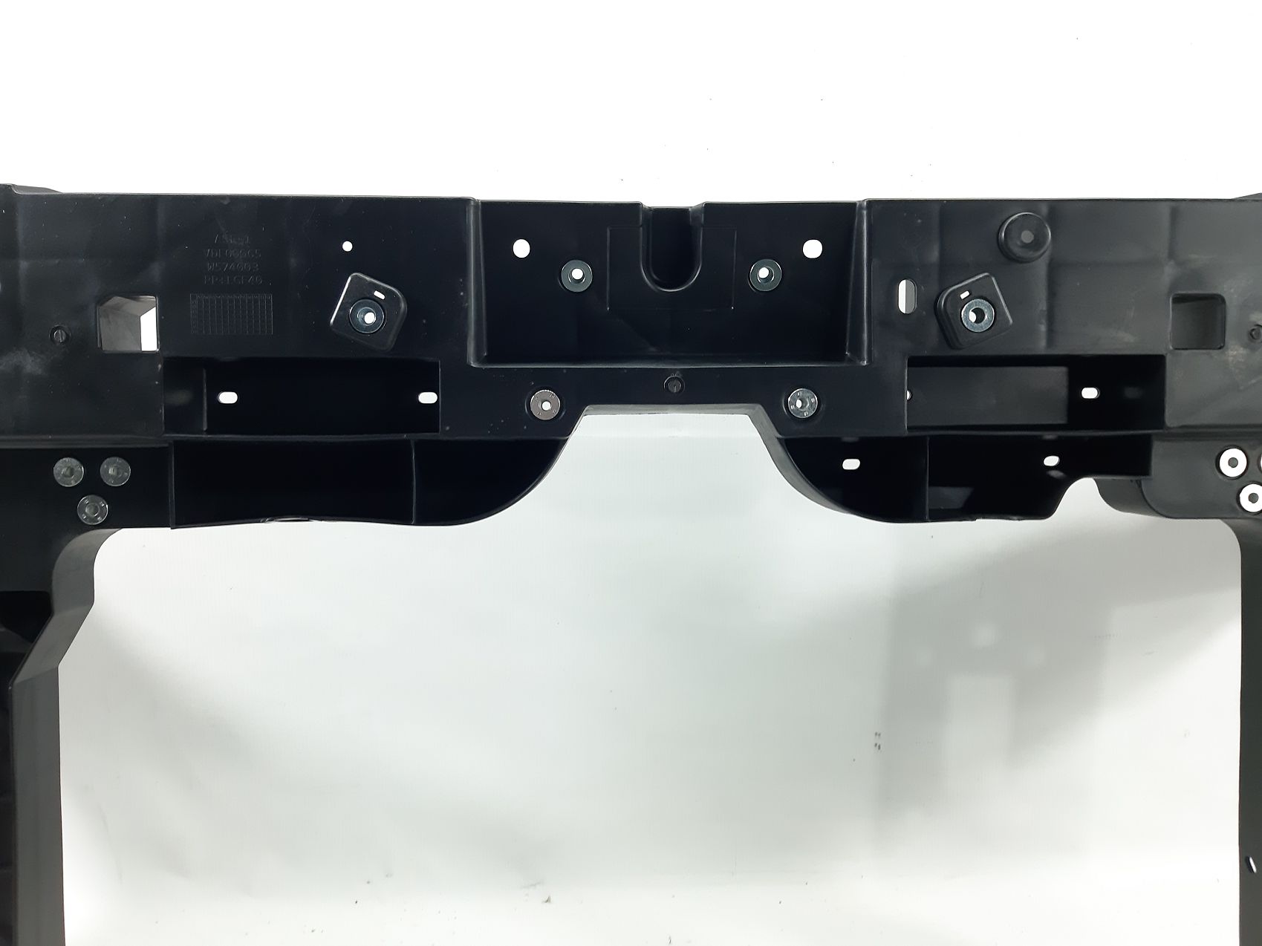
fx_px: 984
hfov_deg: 65.3
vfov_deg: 51.3
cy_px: 473
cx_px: 631
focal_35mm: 27
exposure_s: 1/50
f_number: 1.7
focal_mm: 3.93
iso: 125
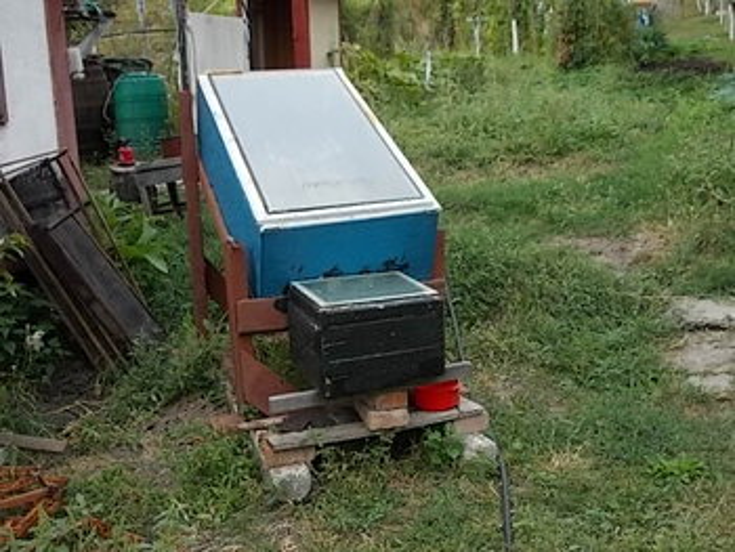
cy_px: 276
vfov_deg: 33.6
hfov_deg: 43.8
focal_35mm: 43
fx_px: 914
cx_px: 368
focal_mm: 6.1
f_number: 3.3
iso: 80
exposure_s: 1/100
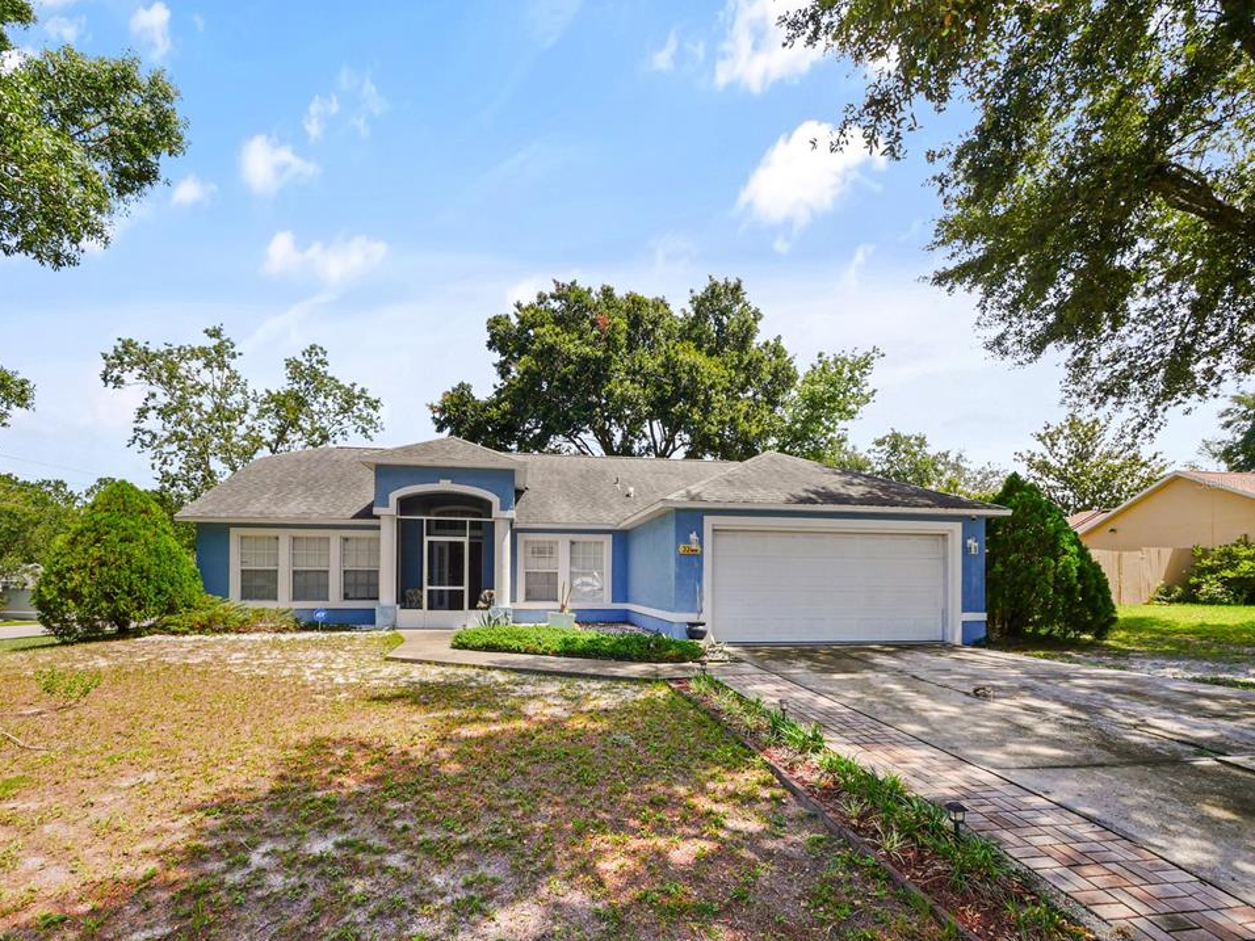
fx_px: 544
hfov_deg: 98.1
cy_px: 482
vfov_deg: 81.7
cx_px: 603
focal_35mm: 15
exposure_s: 1/320
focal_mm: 7
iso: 200
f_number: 7.1
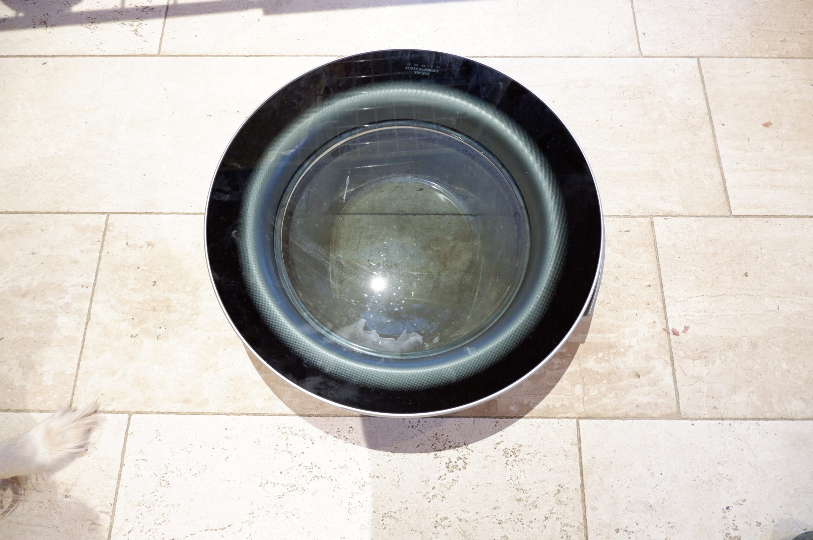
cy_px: 270
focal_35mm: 23
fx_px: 519
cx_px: 406
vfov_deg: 55.0
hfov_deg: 76.1
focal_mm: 15
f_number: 3.5
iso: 2000
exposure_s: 1/25
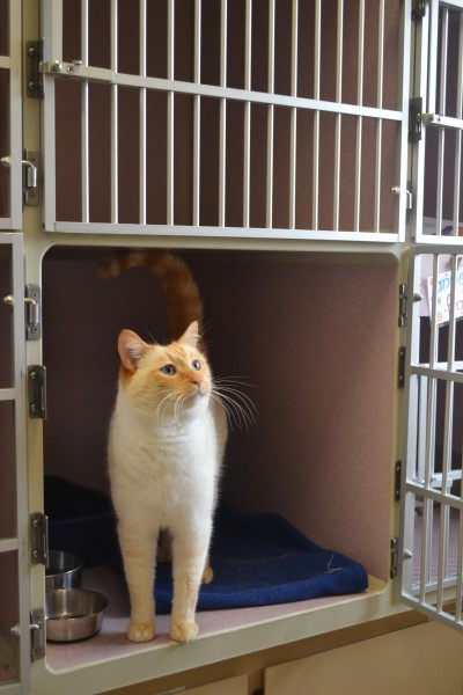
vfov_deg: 43.6
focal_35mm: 45
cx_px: 232
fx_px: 868
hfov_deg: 29.9
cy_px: 348
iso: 720
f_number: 4.5
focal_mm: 30
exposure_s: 1/60
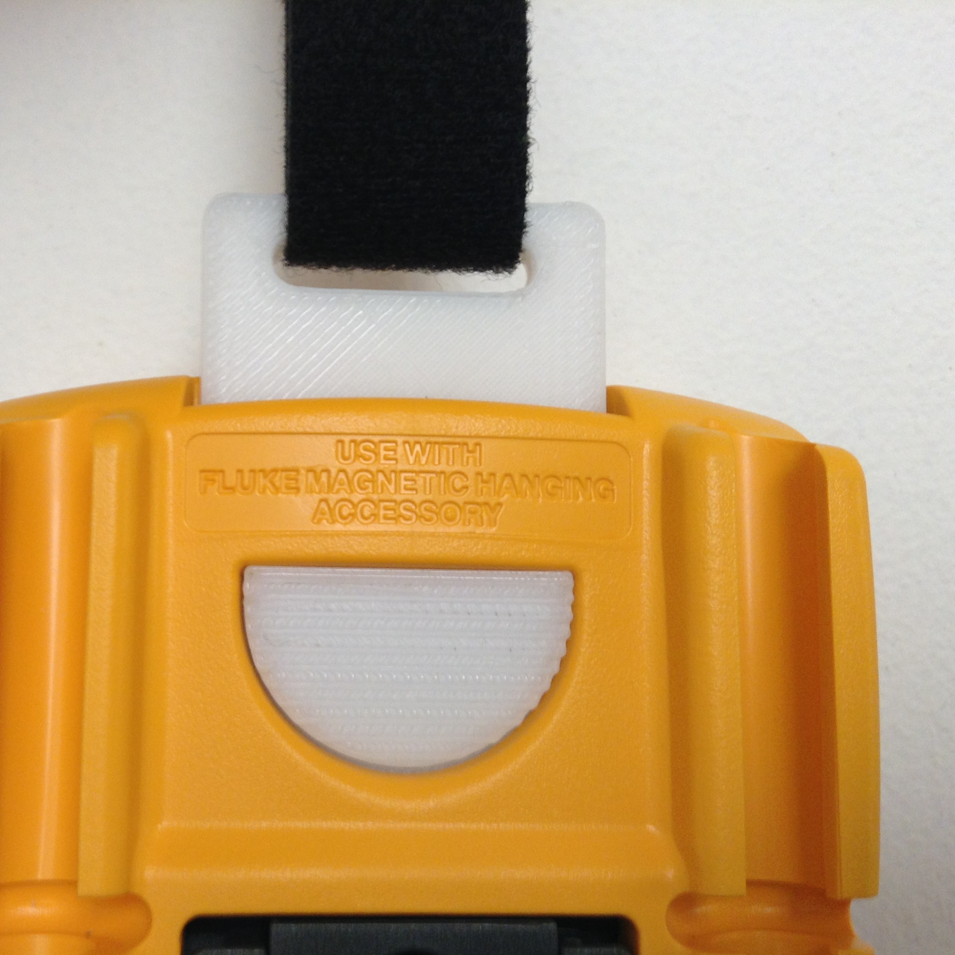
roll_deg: -2.0
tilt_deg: -2.1
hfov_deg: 41.4
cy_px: 487
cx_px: 329
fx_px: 1249
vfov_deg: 41.9
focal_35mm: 40
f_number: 2.4
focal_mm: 3.3
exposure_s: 1/24
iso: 50
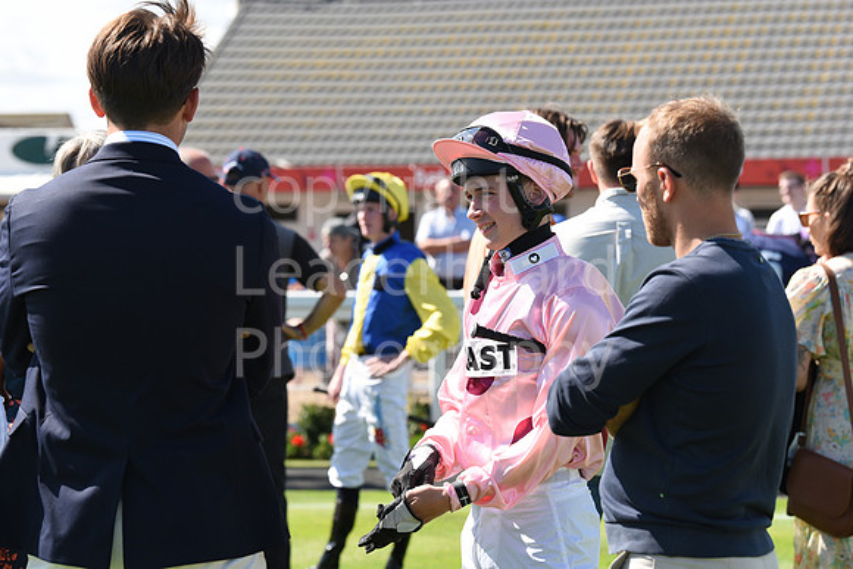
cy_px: 284
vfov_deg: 11.4
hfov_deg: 17.1
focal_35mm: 120
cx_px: 426
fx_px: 2844
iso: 400
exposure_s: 1/1000
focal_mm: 120
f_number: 5.6
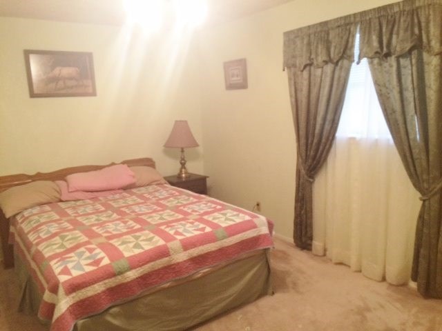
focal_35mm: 29
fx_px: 370
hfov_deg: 61.7
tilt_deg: -11.6
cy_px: 166
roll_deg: +4.9
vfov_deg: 48.2
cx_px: 221
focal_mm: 4.15
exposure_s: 1/30
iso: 125
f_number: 2.2
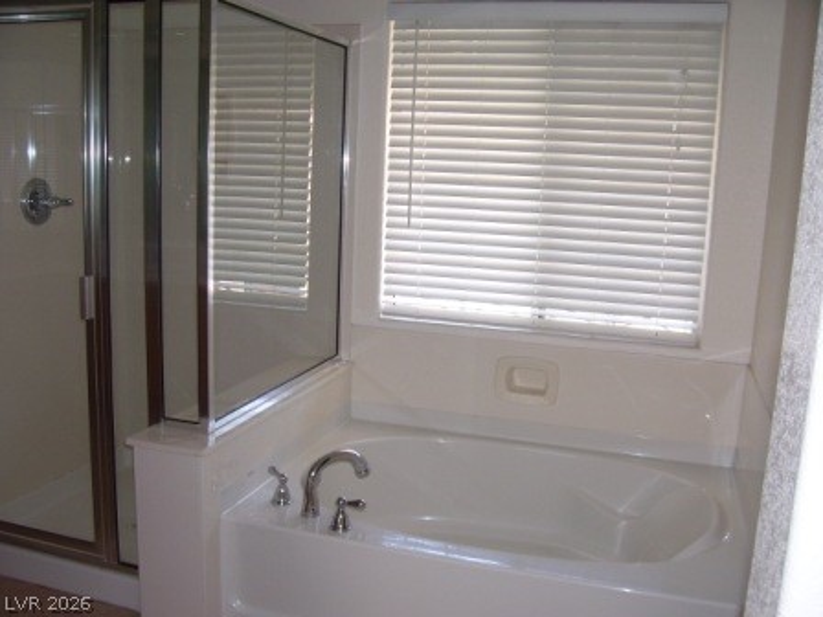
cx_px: 412
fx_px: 808
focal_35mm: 34
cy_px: 308
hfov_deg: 54.0
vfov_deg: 41.8
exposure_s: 1/60
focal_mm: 5.6
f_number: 2.7
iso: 80
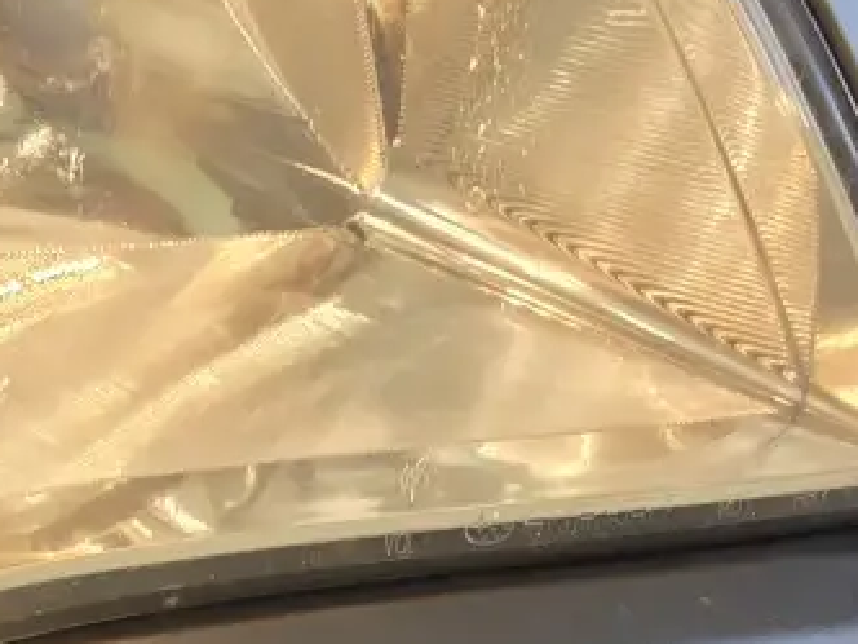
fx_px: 3297
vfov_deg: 9.4
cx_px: -649
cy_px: 1741
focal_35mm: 133
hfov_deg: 13.4
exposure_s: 1/180
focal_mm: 6.3
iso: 64
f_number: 1.7
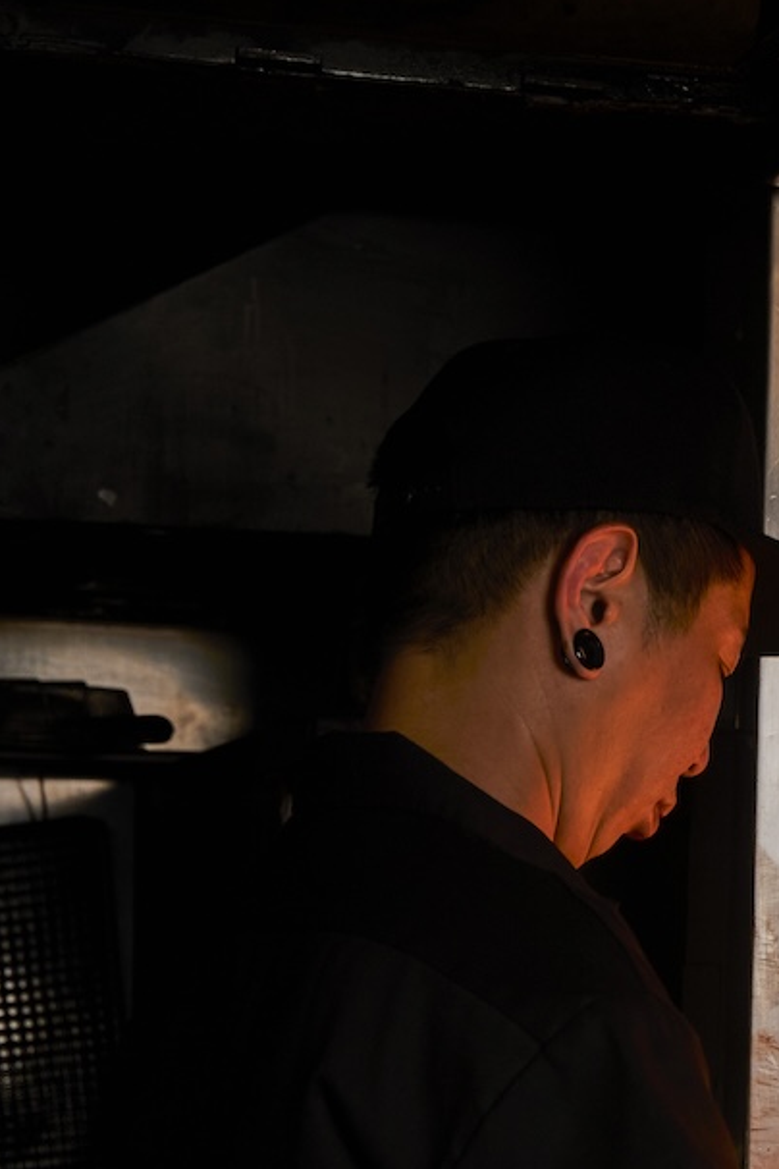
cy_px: 1084
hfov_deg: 9.1
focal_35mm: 149
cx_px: 1012
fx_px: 4836
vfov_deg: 13.6
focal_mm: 47
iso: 320
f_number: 4.5
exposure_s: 1/160
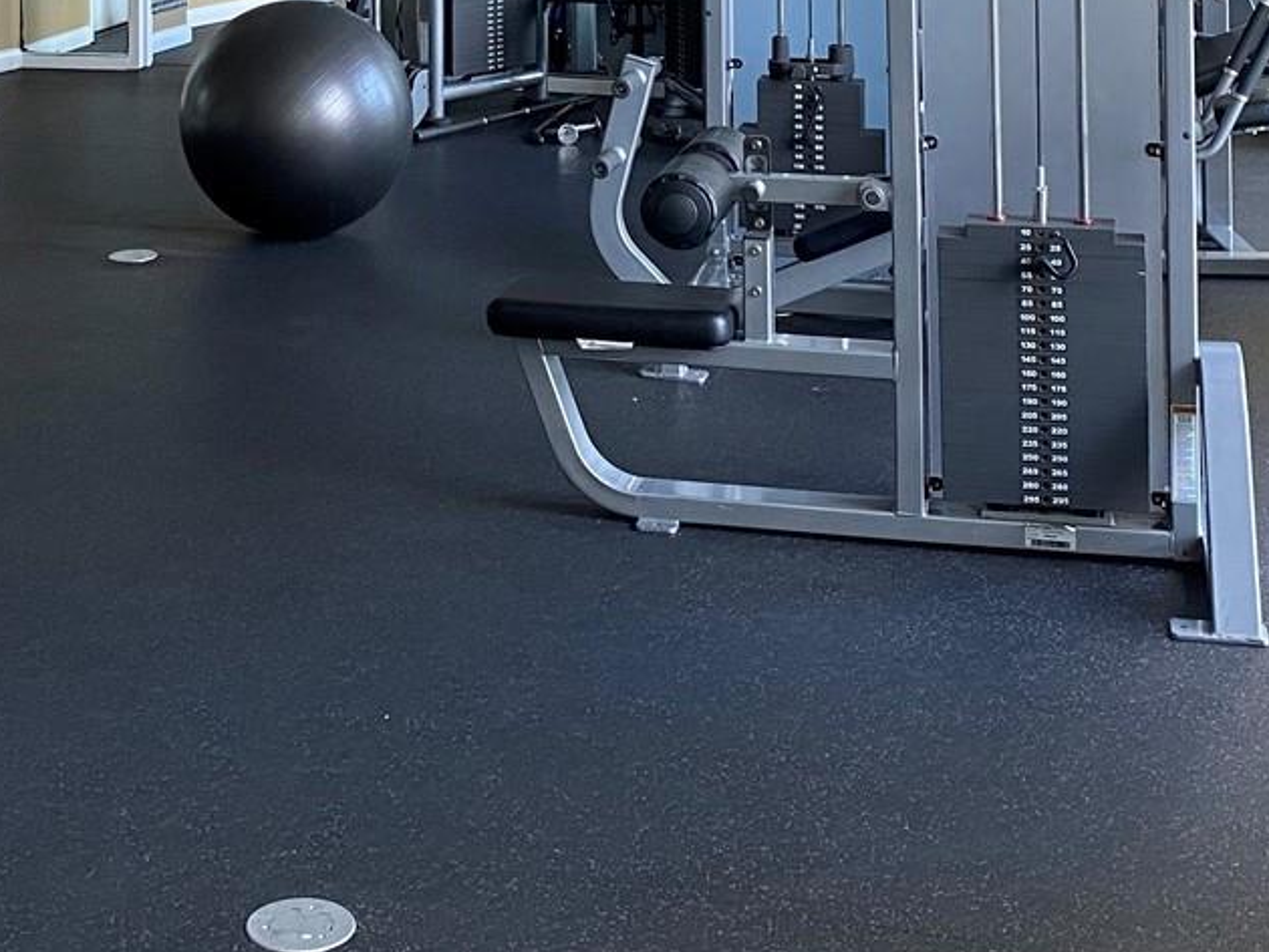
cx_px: 407
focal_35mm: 66
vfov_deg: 20.7
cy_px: -201
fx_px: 2420
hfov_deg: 29.1
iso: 125
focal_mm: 4.25
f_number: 1.8
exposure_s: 1/88
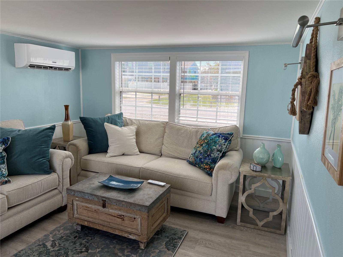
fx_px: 258
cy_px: 128
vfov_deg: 53.1
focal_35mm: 26
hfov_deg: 67.3
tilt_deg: -10.0
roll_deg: -1.8
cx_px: 172
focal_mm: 5.7
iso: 50
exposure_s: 1/808
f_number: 1.5
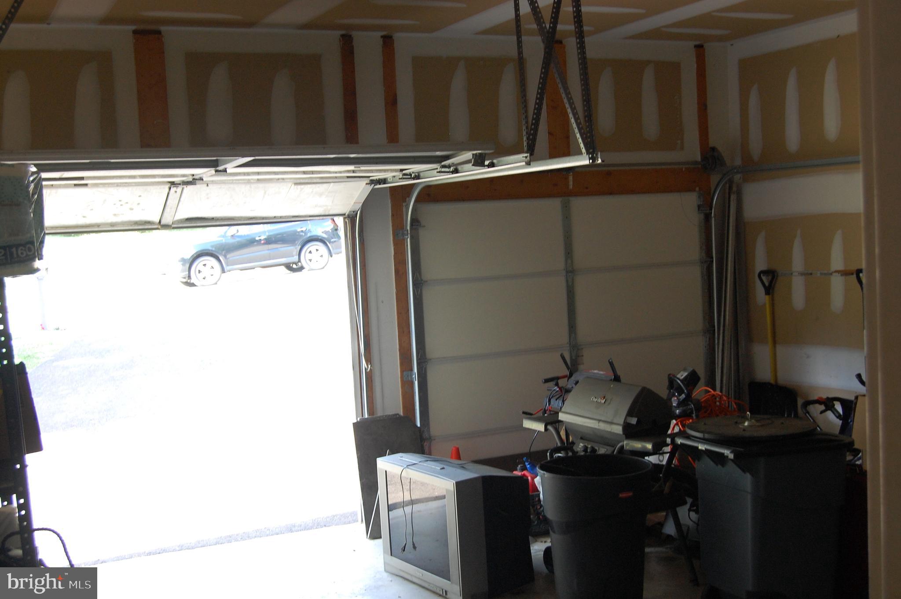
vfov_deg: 29.8
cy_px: 300
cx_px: 450
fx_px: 1125
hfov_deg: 43.6
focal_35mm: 45
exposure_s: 1/25
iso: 800
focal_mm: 30
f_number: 7.1
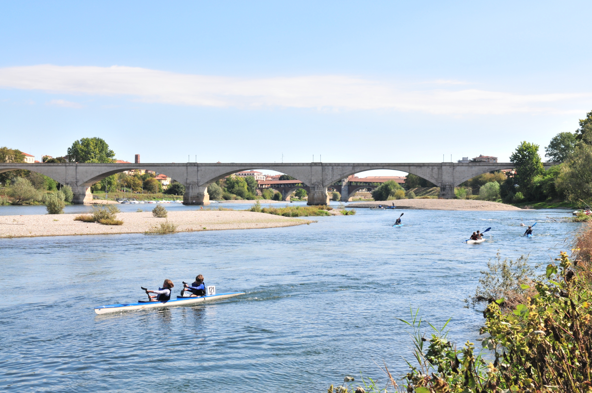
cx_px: 296
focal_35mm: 52
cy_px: 196
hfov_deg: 37.9
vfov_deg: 25.7
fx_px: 862
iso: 320
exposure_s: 1/640
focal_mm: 35
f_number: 13
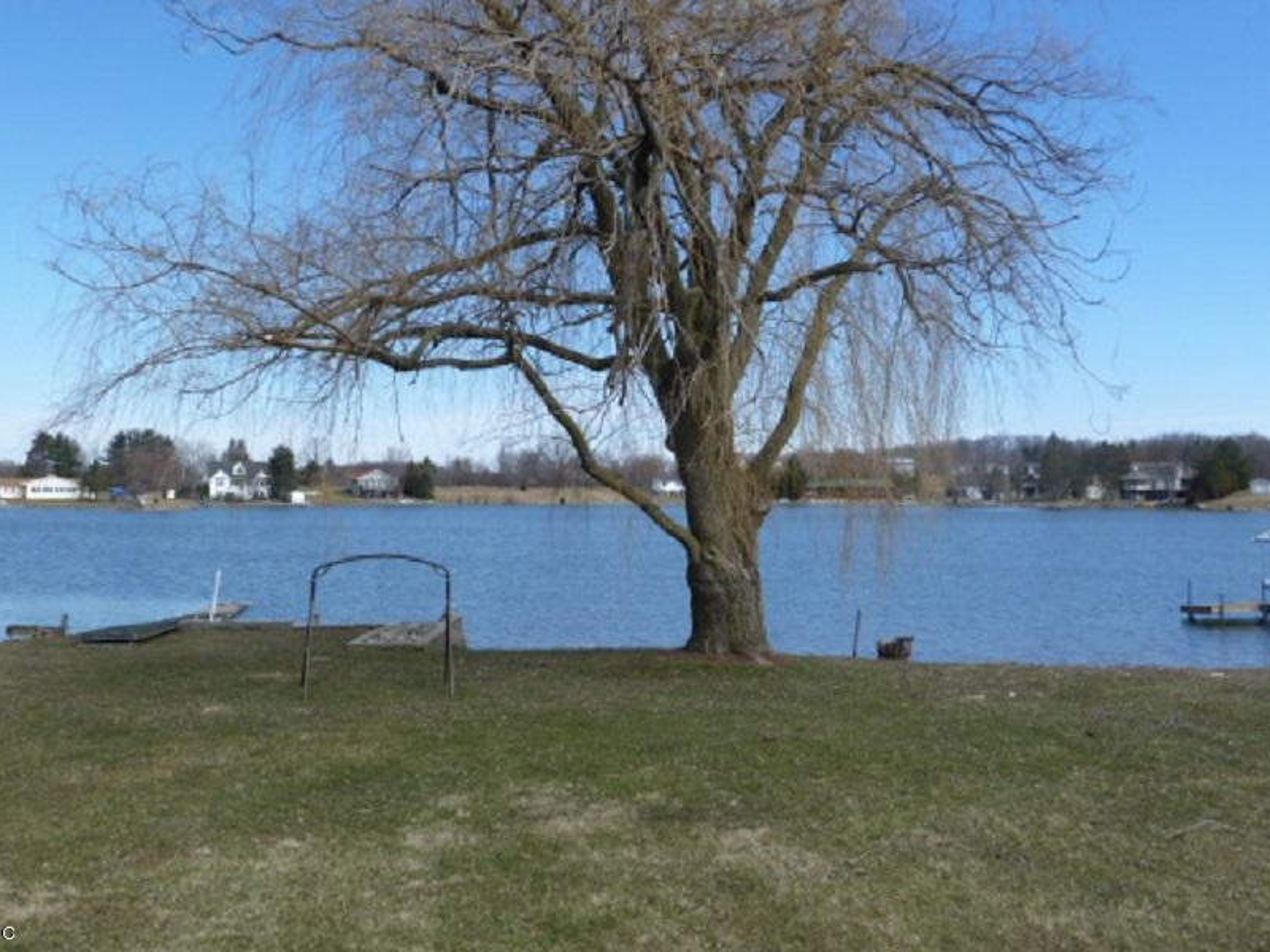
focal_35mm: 32
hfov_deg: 56.8
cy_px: 368
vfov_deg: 43.9
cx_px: 683
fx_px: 1174
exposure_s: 1/400
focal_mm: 4.1
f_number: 4.5
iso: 80
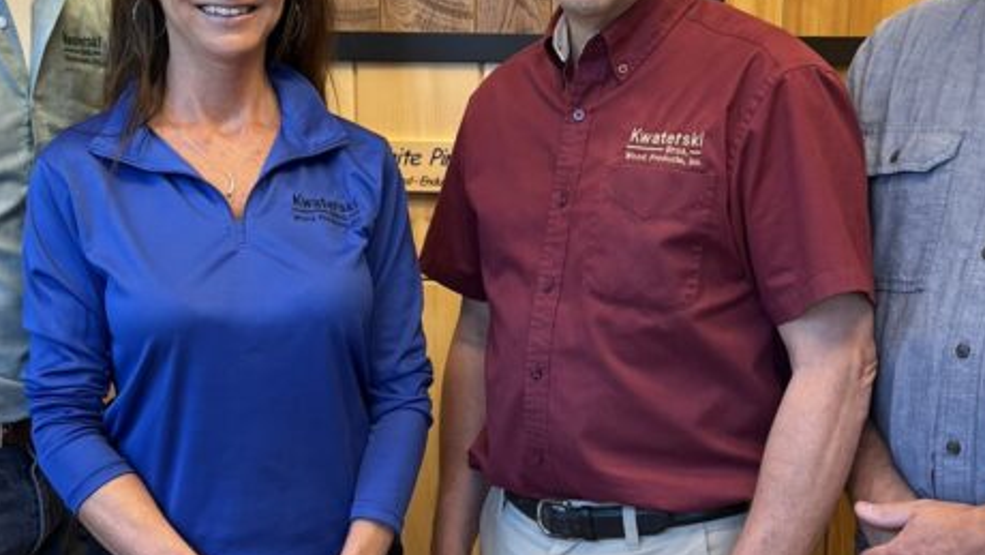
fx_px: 1646
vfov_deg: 19.1
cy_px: 362
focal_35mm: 63
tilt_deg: -10.0
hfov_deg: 33.3
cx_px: 531
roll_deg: +0.4
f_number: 1.6
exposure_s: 1/60
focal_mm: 5.1
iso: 80
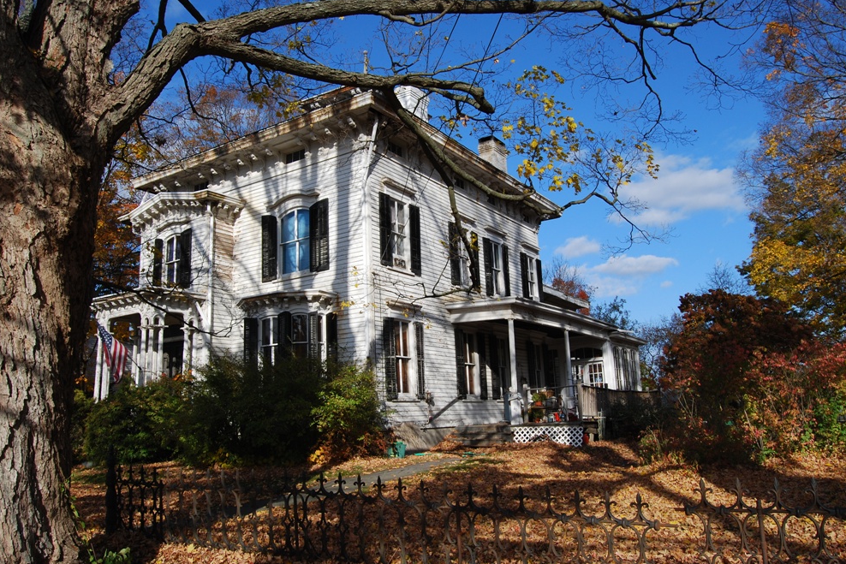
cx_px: 427
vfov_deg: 46.4
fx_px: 658
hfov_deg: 65.5
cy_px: 279
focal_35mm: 28
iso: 180
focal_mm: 18
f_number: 10
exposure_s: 1/250
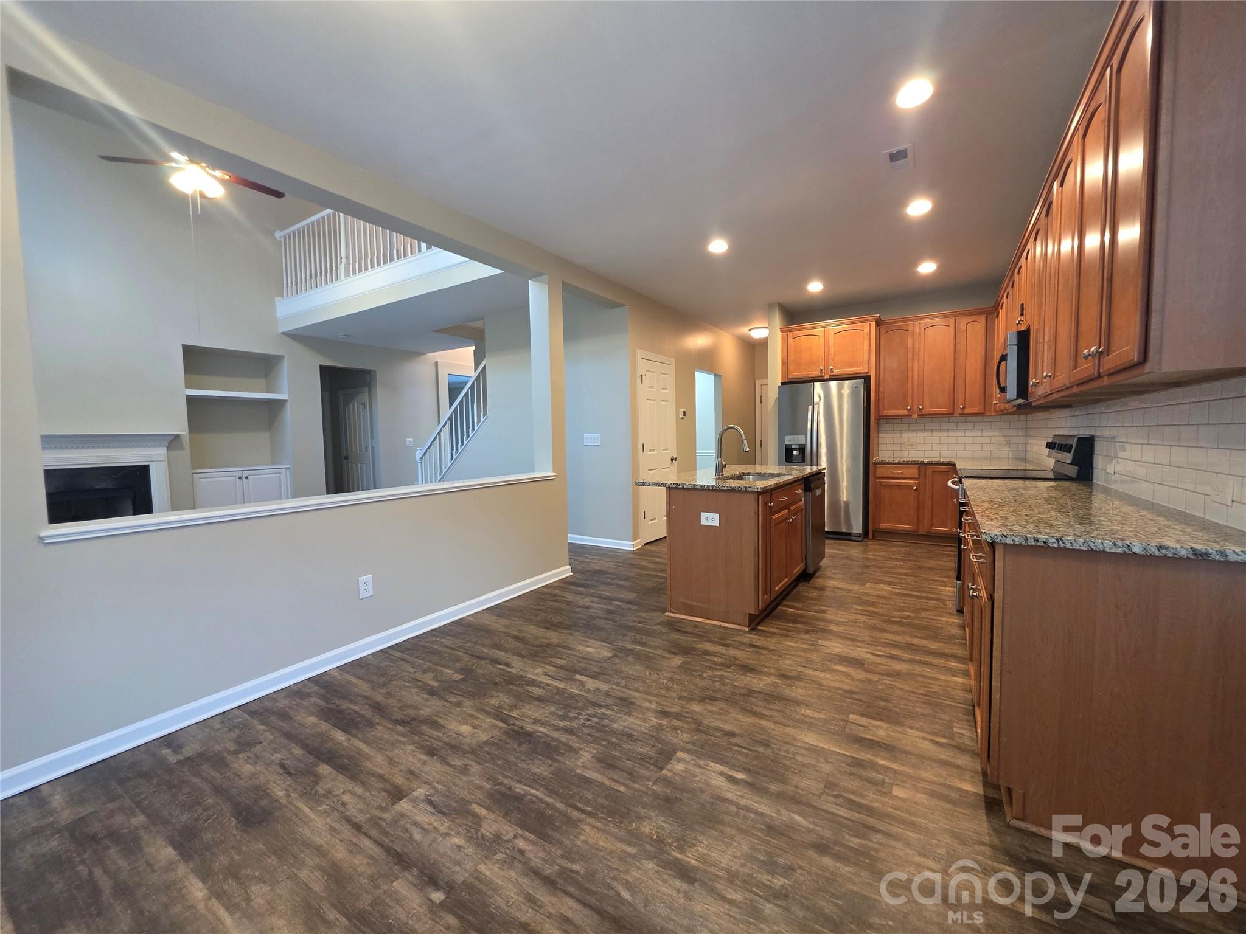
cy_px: 467
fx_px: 468
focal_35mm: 13
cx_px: 623
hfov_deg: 106.2
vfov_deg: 89.9
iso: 400
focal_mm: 2.2
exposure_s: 1/60
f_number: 1.9
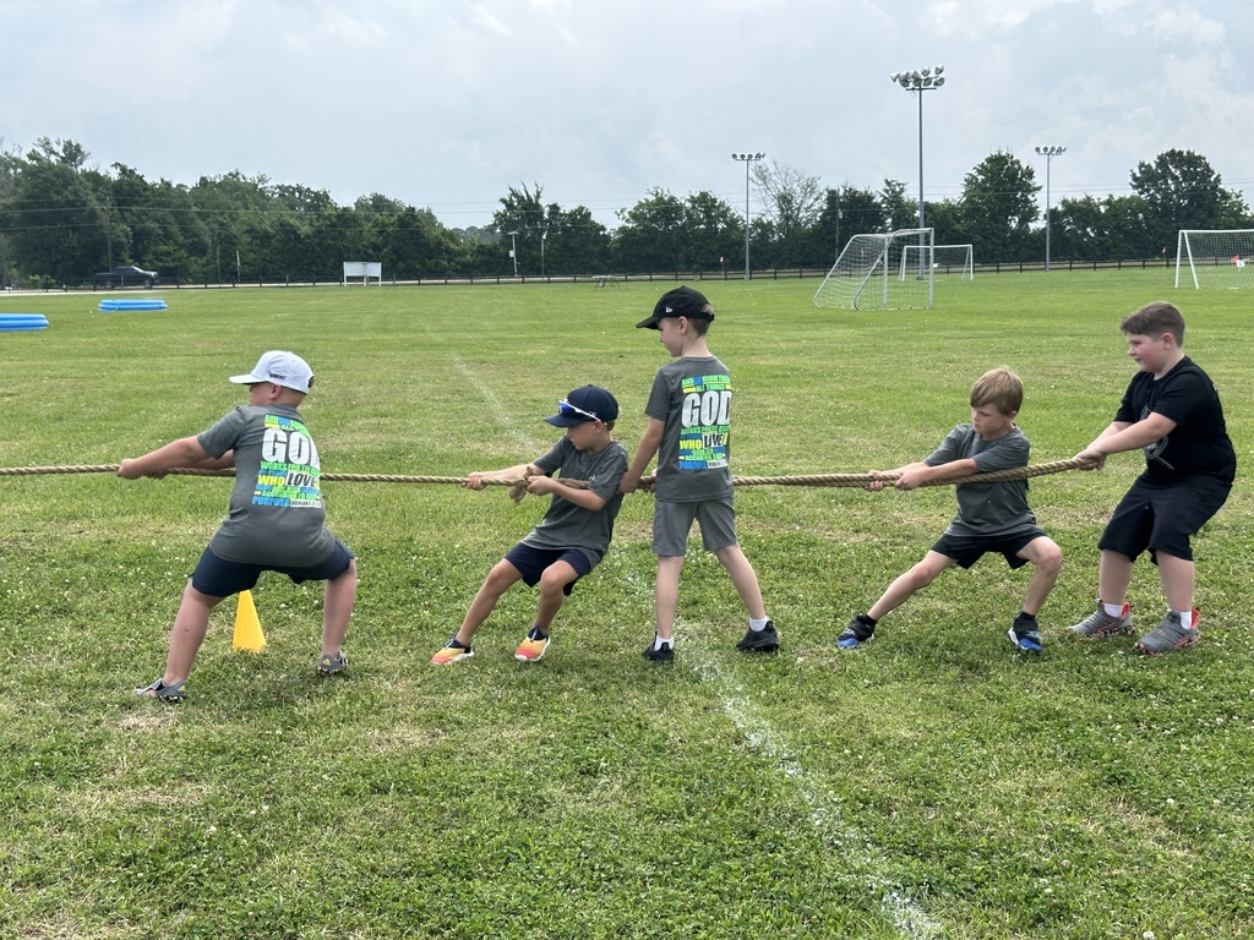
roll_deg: +0.6
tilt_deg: -6.9
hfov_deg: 39.7
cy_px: 470
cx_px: 627
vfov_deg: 30.3
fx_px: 1739
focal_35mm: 48
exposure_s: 1/2203
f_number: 1.78
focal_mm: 6.86
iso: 64
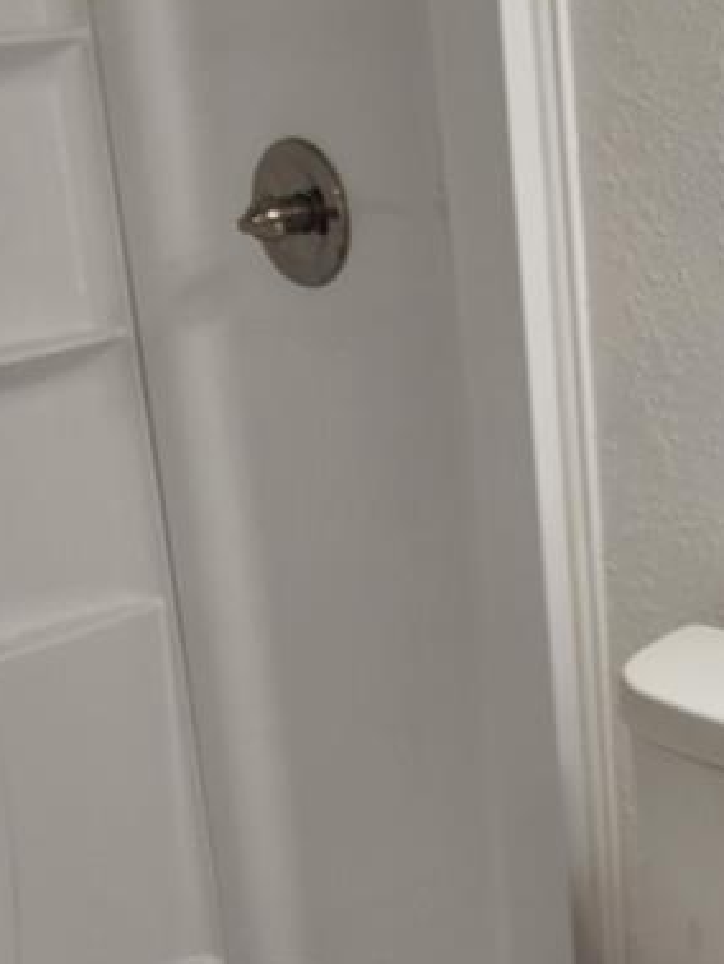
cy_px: 806
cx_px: 683
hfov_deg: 19.7
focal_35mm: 73
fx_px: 2033
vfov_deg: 26.1
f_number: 1.8
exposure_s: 1/120
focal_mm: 6.4
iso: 50
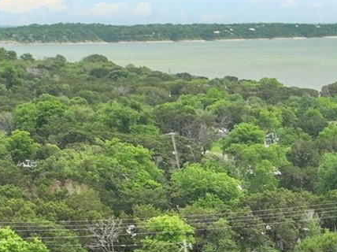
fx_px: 1118
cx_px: 685
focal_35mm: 115
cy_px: 531
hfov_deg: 14.2
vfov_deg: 11.4
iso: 180
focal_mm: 12.29
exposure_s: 1/1250
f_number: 2.8
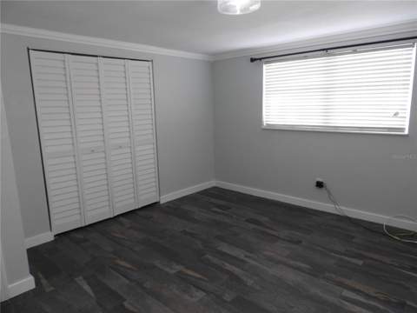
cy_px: 156
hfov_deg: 71.6
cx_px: 208
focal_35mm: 24
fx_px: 289
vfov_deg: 56.8
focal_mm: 4.3
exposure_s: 1/30
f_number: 3.3
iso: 160
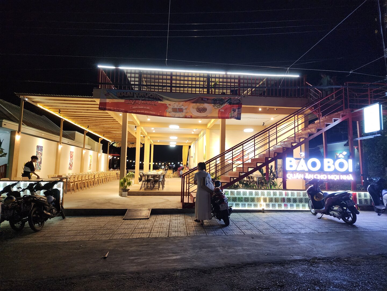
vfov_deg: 58.9
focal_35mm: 23
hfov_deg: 73.9
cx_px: 194
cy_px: 146
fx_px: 257
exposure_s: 1/100
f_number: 1.8
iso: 800
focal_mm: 6.4
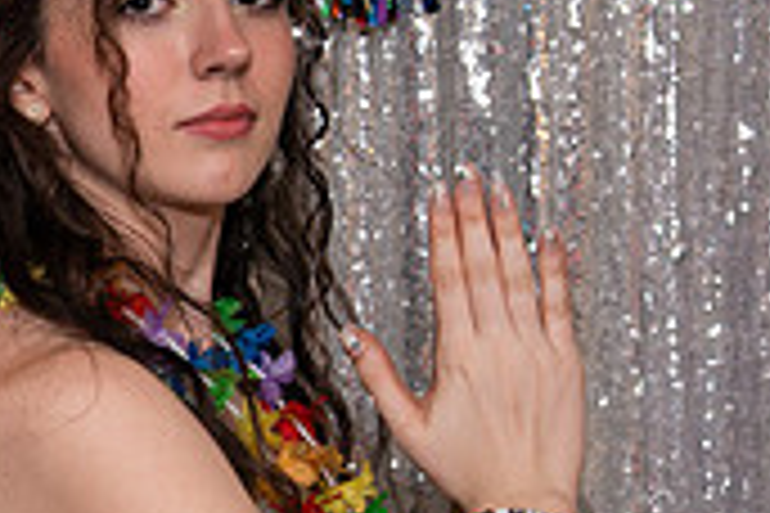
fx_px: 3764
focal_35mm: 176
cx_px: -446
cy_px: 371
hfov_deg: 11.1
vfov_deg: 7.8
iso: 400
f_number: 4
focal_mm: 52
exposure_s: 1/250
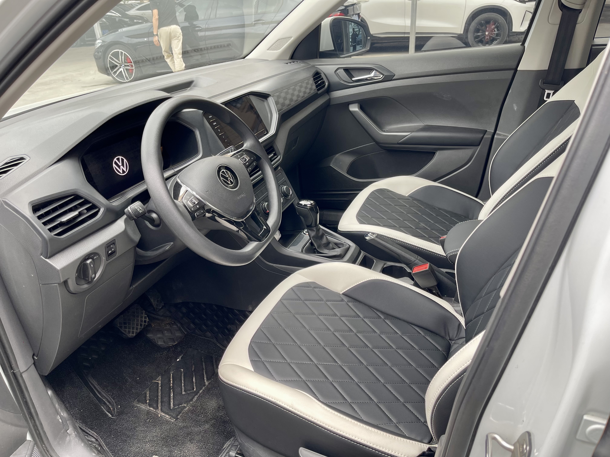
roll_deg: +3.7
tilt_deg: -27.9
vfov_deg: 54.9
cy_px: 228
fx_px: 441
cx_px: 305
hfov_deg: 69.4
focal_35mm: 25
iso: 40
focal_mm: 5.1
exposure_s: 1/121
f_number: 1.6
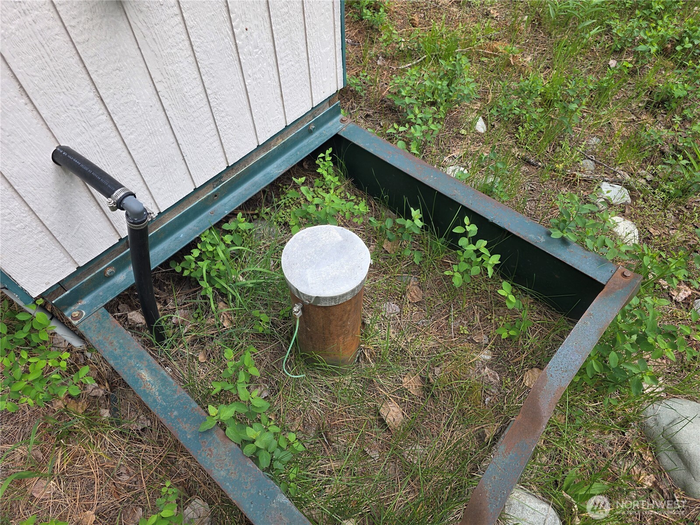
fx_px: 465
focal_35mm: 23
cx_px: 350
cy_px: 262
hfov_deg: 73.9
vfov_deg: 58.9
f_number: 1.7
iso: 32
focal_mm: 6.3
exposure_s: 1/180
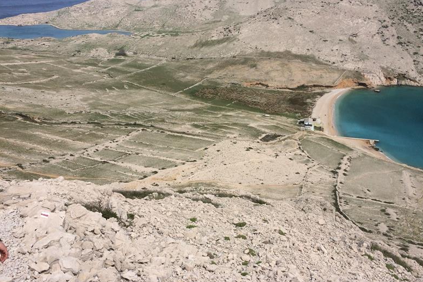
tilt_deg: -23.8
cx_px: 216
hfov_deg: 60.3
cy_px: 137
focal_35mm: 31
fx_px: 364
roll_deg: -0.7
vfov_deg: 42.3
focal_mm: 4.15
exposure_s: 1/2933
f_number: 2.2
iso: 32
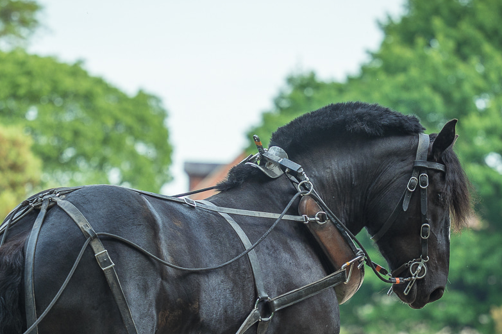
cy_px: 280
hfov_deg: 6.3
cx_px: 257
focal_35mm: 327
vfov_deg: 4.2
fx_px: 4557
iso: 100
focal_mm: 125
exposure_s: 1/320
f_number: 2.8
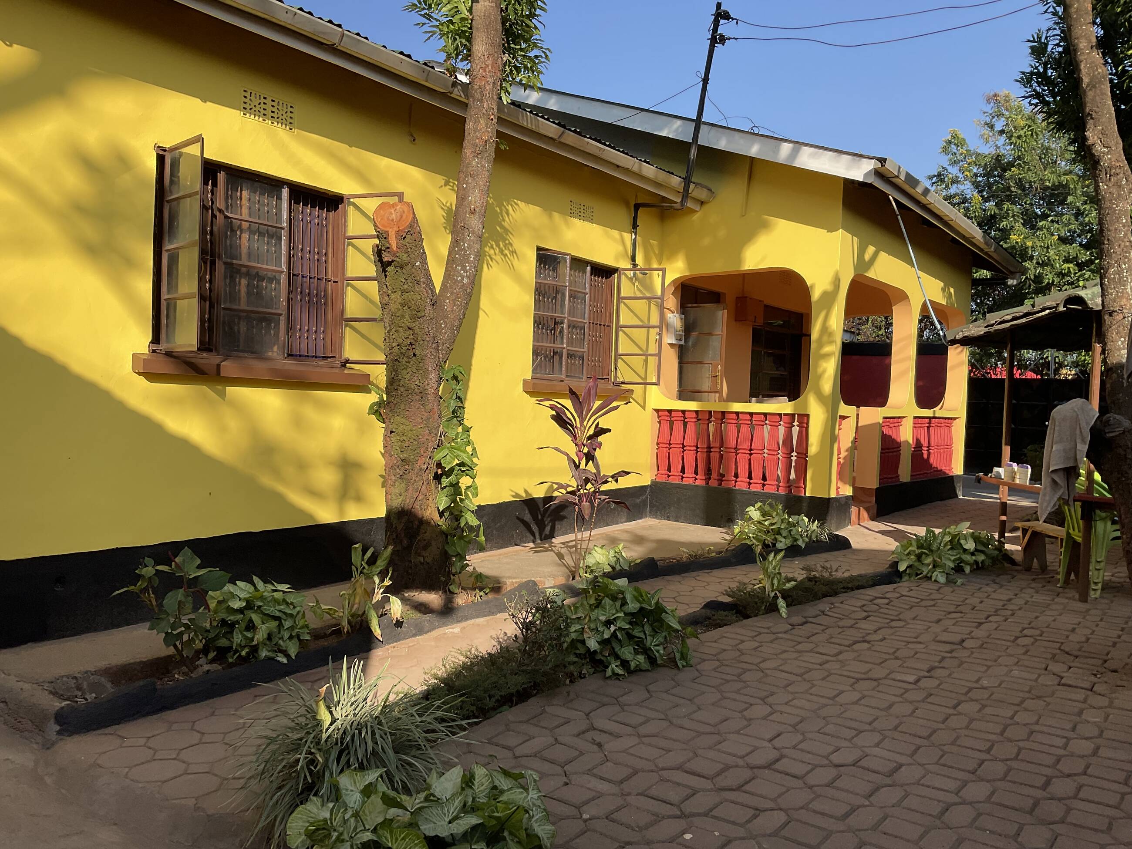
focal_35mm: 29
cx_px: 566
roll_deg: -1.9
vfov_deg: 48.2
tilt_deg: -0.6
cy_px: 424
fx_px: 948
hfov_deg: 61.7
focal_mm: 3
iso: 16
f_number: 1.8
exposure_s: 1/1311
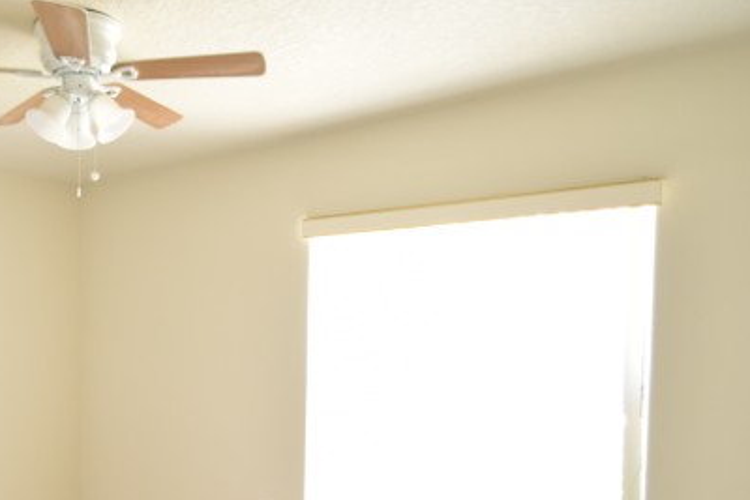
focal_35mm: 27
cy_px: 326
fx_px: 563
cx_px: 124
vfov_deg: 47.3
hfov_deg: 60.5
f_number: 3.5
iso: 800
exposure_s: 1/90
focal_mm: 10
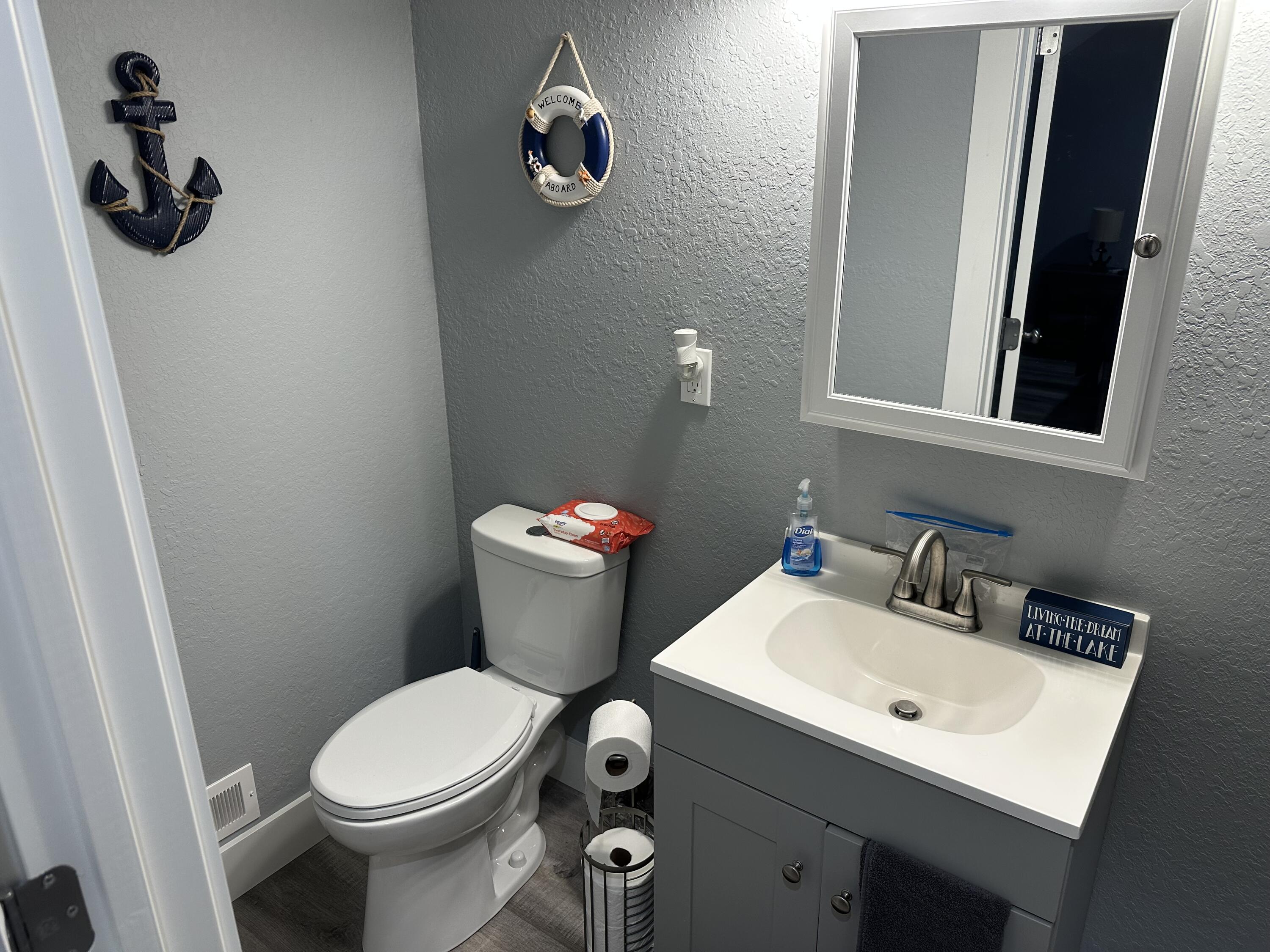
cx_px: 635
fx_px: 881
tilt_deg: -19.0
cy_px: 476
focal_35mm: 24
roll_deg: +0.5
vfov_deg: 56.8
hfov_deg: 71.6
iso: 125
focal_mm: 6.86
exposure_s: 1/120
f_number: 1.78
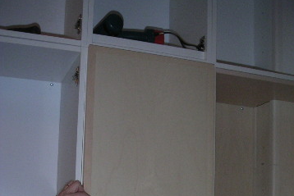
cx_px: 147
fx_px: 433
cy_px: 193
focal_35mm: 53
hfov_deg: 37.5
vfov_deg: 24.5
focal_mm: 6
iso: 160
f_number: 2.8
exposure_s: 1/45
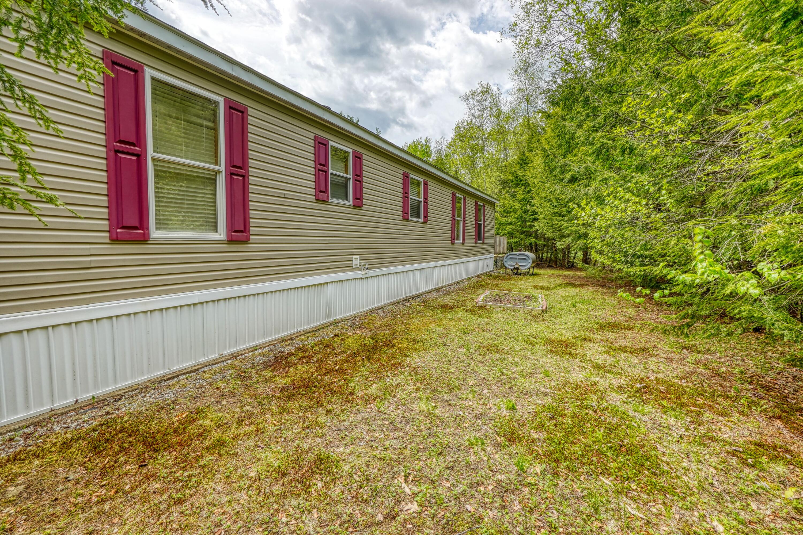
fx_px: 335
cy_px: 268
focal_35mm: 15
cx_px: 402
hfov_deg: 100.4
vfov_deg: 77.3
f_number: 10
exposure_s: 1/30
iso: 125
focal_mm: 10
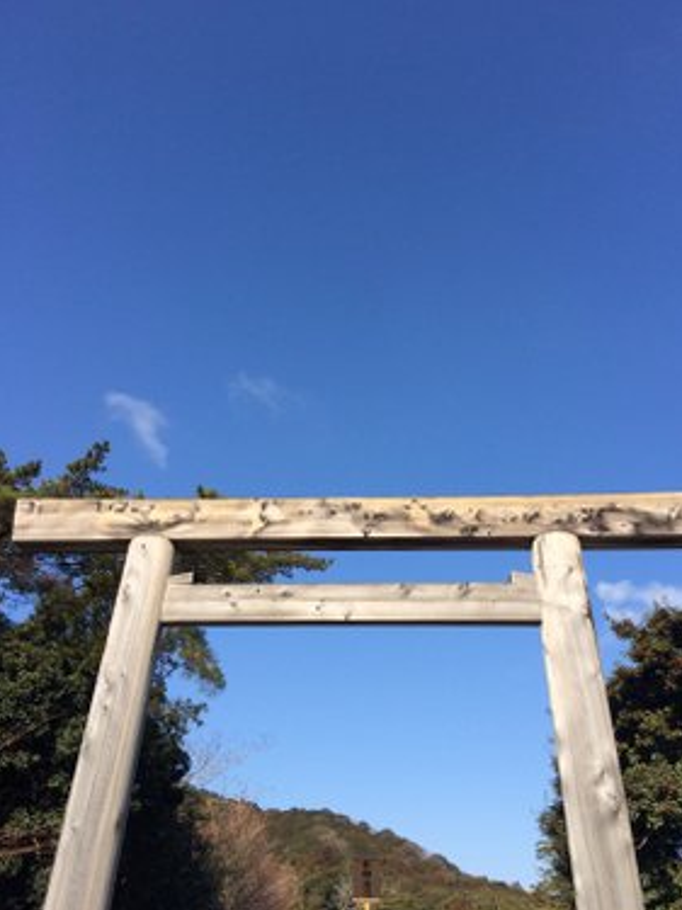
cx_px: 359
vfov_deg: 56.8
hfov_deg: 44.1
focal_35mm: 32
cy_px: 444
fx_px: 841
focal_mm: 4.12
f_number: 2.2
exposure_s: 1/2160
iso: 32
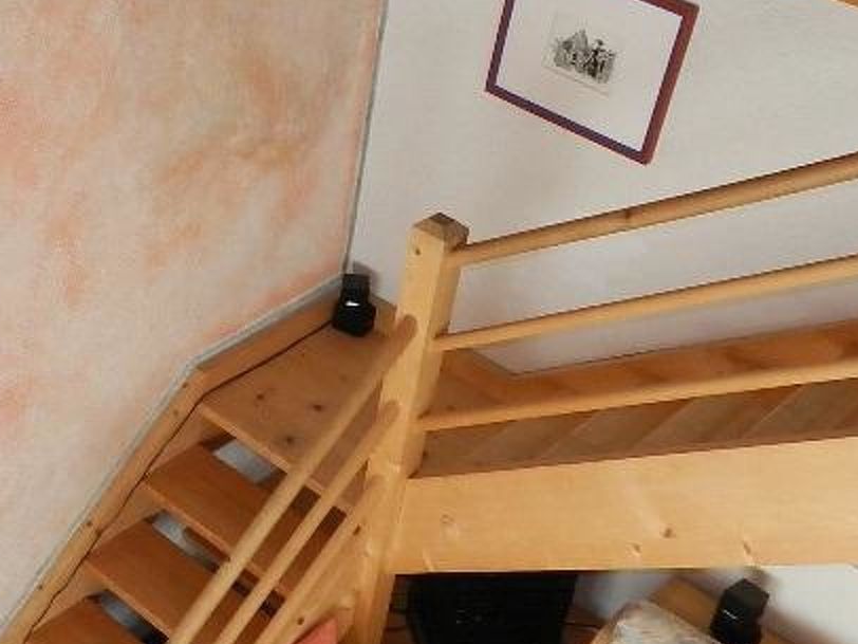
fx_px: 1438
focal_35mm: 58
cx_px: 135
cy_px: 320
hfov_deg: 32.1
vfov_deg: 25.2
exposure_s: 1/40
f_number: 3.4
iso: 160
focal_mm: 4
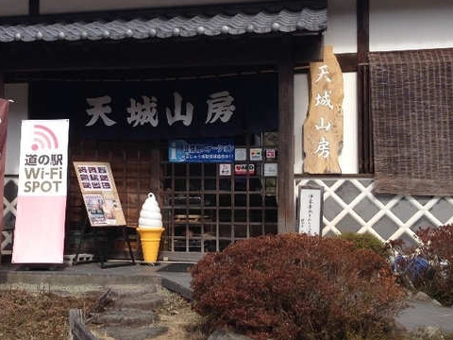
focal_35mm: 55
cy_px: 153
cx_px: 160
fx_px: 720
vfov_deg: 26.5
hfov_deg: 34.7
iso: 50
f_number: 2.4
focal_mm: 4.12
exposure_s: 1/1130
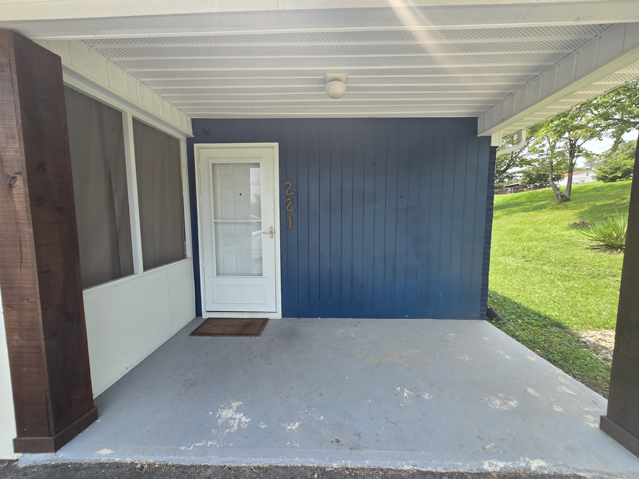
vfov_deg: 89.9
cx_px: 320
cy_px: 240
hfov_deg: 106.2
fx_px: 240
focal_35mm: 13
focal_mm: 2.2
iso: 50
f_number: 2.2
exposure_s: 1/542
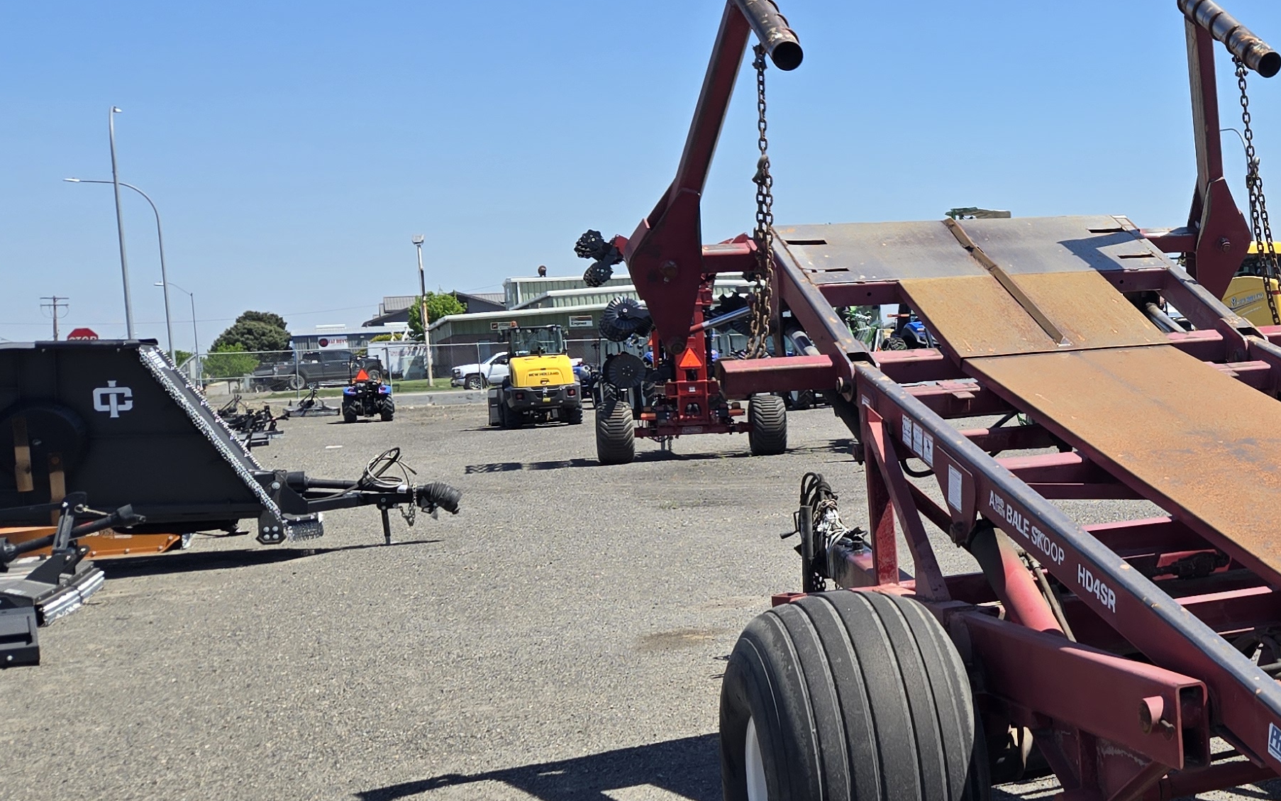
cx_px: 1334
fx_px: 1885
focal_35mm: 54
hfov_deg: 33.7
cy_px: 458
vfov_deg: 24.0
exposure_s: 1/1785
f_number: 1.8
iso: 25
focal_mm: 5.4
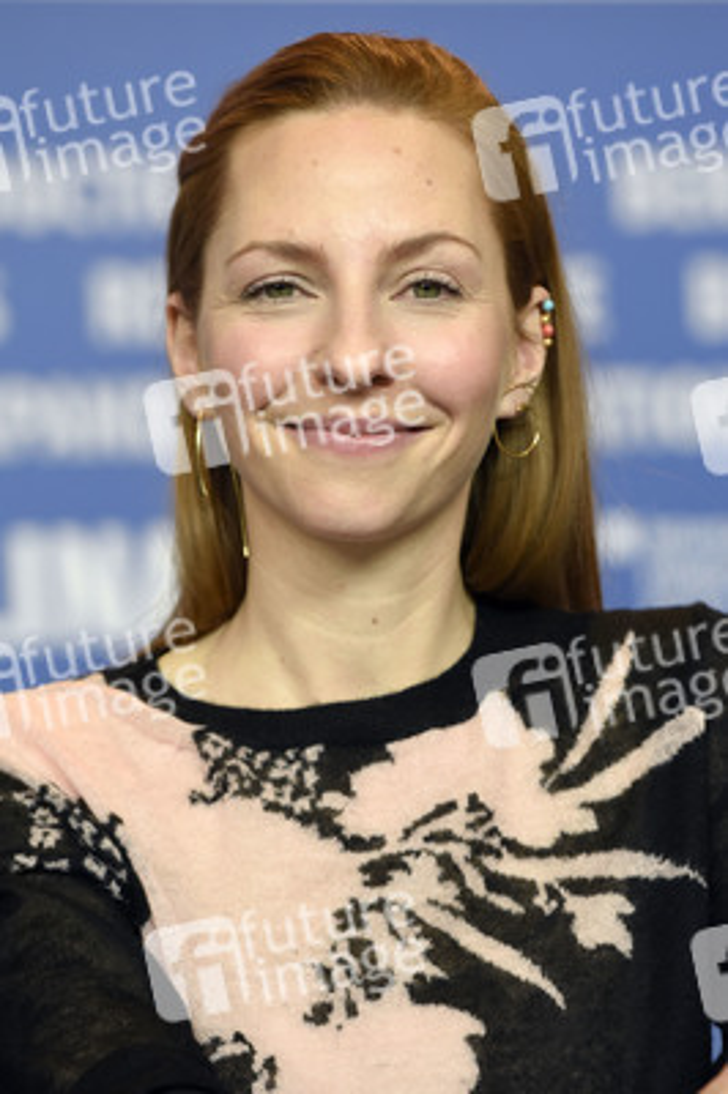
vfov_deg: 7.4
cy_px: 547
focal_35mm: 278
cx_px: 364
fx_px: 8431
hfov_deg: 4.9
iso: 1000
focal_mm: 185
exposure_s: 1/250
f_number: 3.5
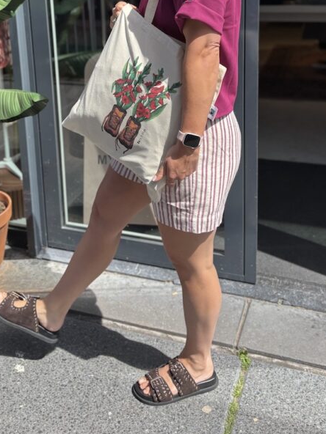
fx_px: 565
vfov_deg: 39.7
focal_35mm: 45
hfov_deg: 32.1
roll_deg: +1.5
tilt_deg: -12.9
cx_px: 137
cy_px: 62
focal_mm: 5.96
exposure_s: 1/1248
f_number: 1.6
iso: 50
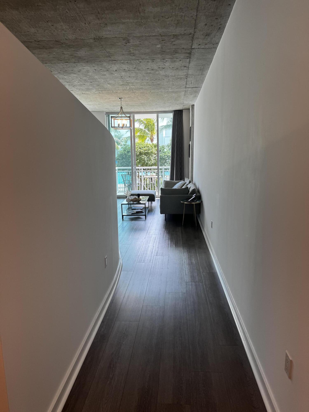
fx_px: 286
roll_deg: +1.7
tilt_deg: -7.2
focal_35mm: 24
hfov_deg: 56.8
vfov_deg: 71.6
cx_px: 154
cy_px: 206
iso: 64
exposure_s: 1/157
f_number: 1.78
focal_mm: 6.76
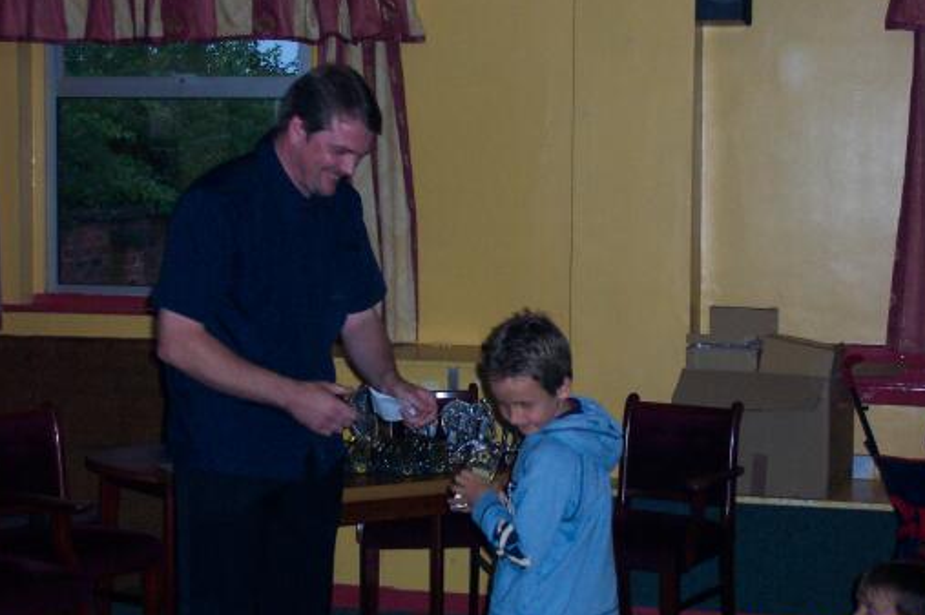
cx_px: 452
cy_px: 319
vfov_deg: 17.7
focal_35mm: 77
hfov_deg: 26.3
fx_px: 1977
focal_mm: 12.6
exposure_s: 1/45
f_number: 3.5
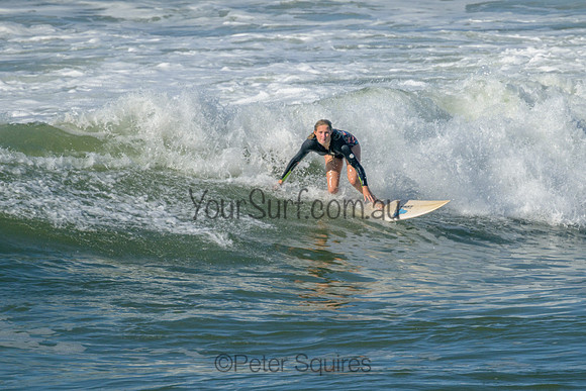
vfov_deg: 1.3
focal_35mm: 1031
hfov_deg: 2.0
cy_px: 197
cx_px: 348
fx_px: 16778
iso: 500
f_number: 11
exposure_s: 1/2000
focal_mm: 800
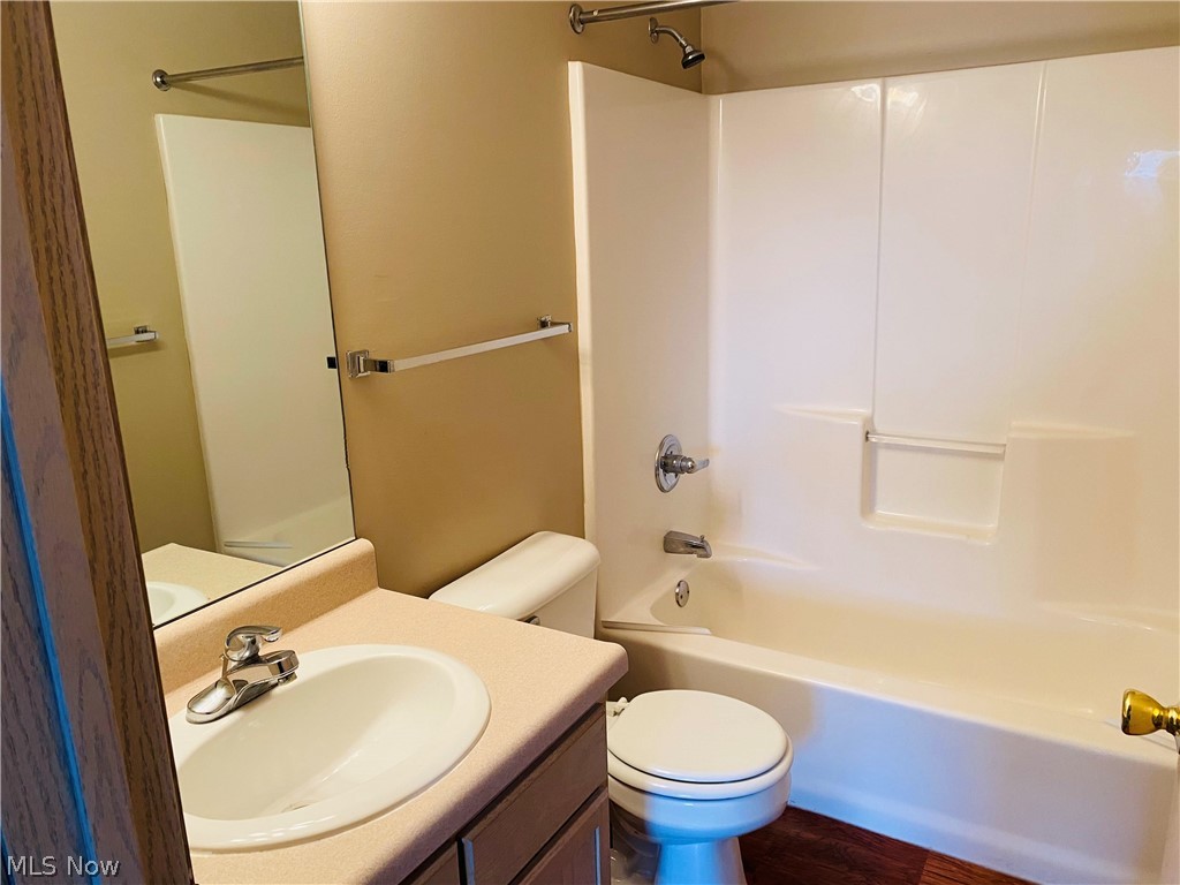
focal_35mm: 26
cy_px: 442
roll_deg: +1.6
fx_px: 886
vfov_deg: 53.1
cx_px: 590
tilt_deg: -16.1
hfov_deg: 67.3
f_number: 1.8
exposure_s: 1/60
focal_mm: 4.25
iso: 125
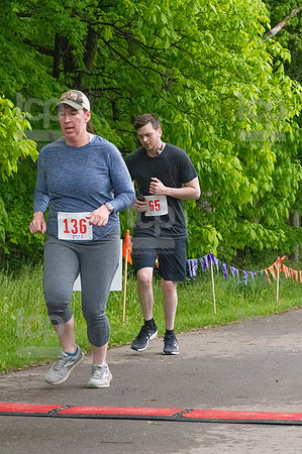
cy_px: 227
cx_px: 151
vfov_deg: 19.5
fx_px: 1324
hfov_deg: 13.0
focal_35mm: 105
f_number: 5.6
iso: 6400
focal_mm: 70
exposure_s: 1/1250
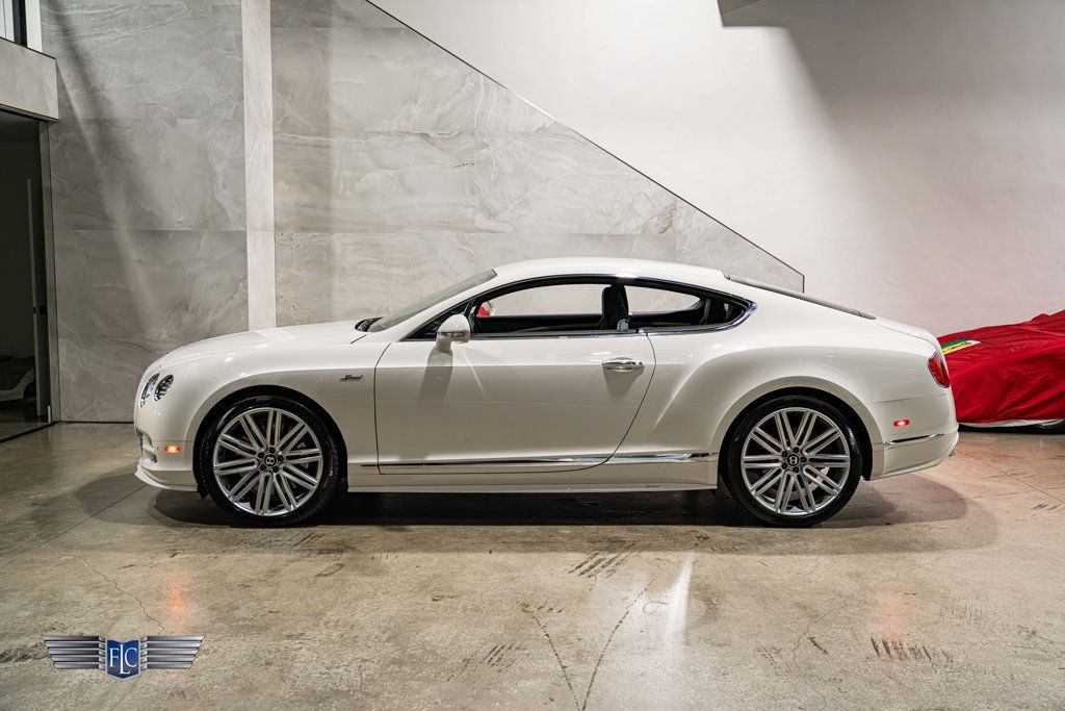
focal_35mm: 33
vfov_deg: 40.0
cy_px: 356
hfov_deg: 57.2
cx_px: 532
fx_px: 976
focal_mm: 33
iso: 1000
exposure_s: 1/60
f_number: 4
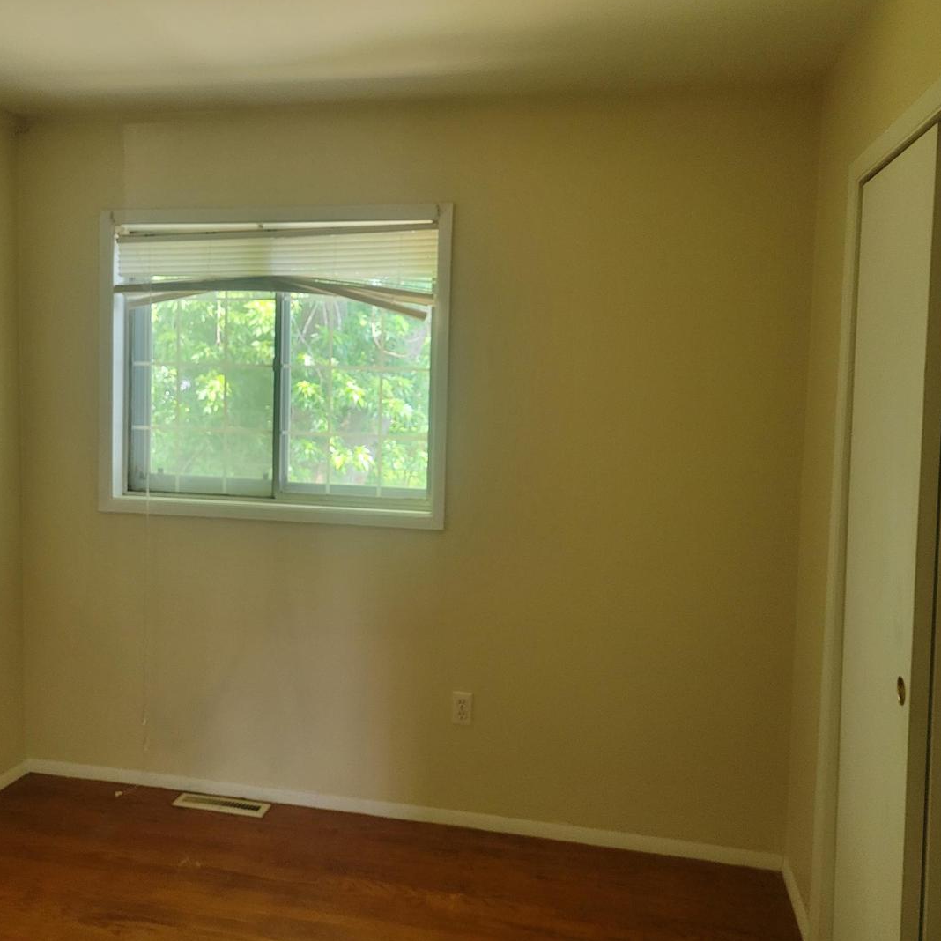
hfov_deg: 52.3
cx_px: 389
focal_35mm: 31
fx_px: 953
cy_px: 468
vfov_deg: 52.5
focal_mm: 5.4
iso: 320
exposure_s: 1/120
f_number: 1.8
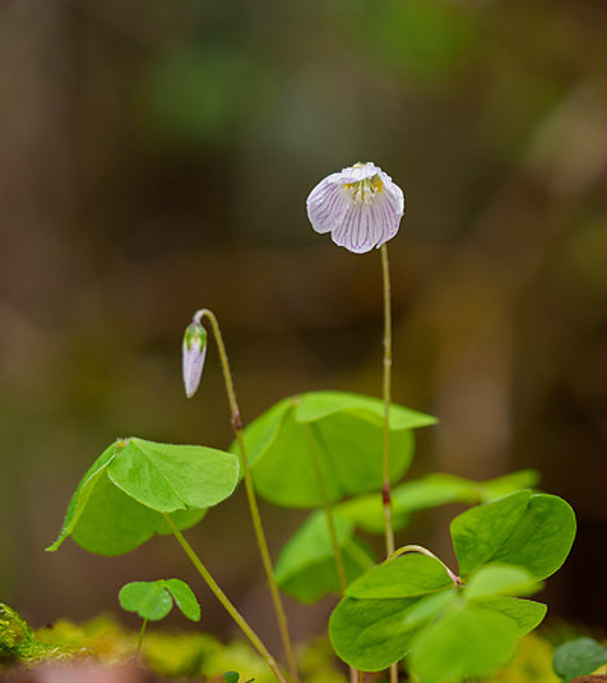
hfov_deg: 11.0
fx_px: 3156
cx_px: 455
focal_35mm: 149
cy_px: 342
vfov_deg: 12.3
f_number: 2.8
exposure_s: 1/50
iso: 200
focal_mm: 60
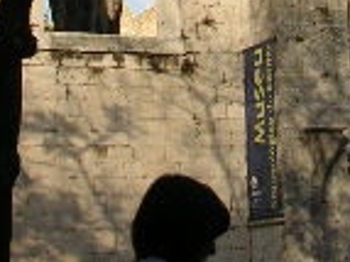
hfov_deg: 14.4
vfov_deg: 10.4
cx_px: 284
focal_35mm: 136
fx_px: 1374
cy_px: -169
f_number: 5.6
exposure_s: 1/196
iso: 50
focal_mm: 5.8
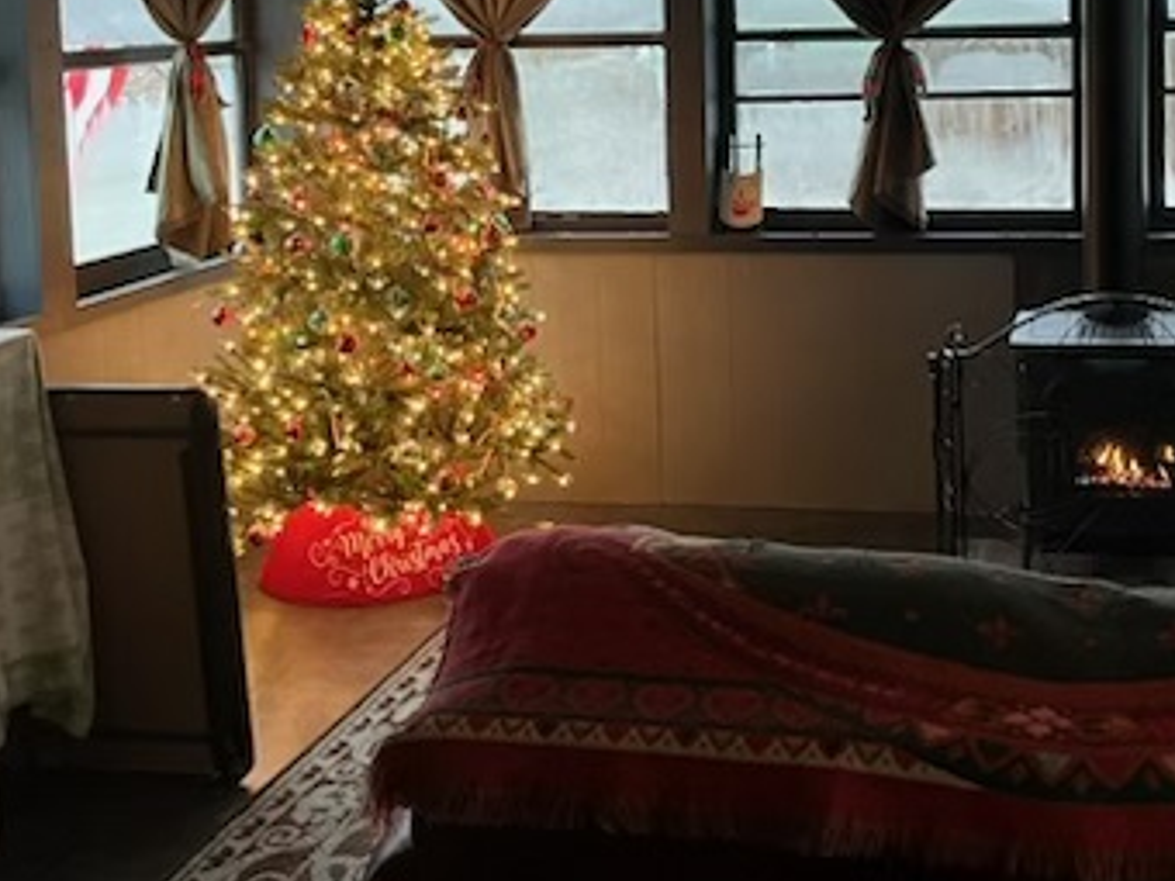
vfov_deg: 28.7
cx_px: 795
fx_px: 1663
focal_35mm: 49
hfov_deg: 38.4
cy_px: 111
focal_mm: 5.1
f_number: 1.6
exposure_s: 1/40
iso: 400
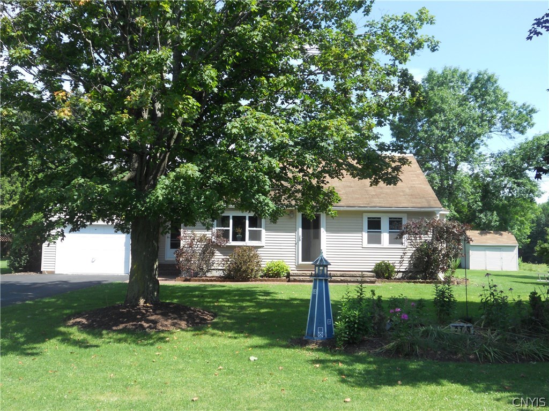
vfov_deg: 37.7
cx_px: 274
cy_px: 206
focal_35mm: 38
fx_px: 603
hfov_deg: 49.0
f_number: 3.9
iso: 80
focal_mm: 6.9
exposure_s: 1/250
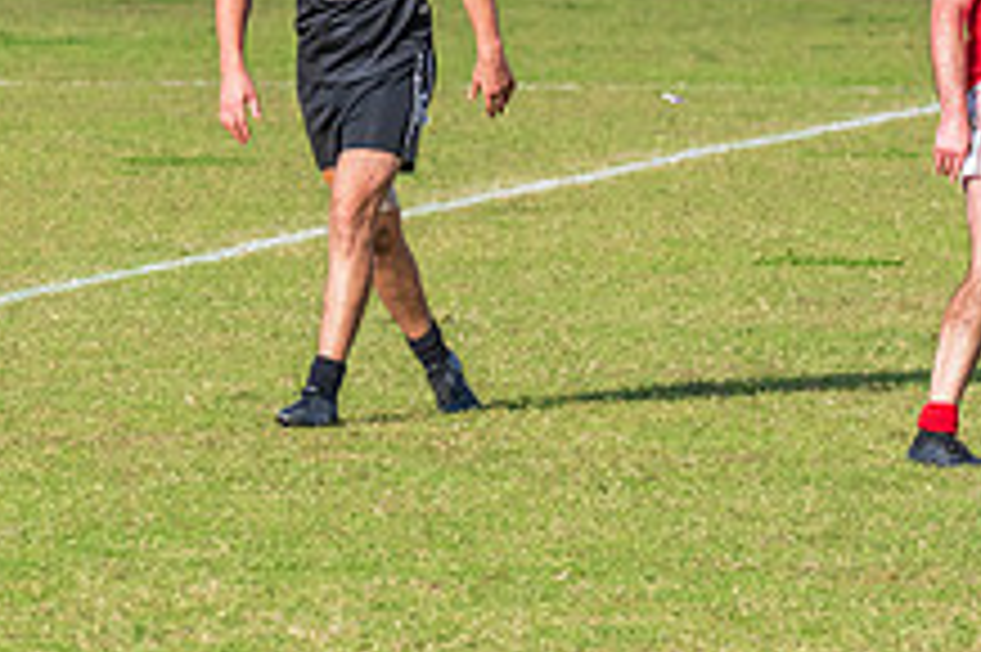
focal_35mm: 720
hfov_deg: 2.9
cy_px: 124
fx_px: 19605
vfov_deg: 1.9
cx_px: 1022
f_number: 9
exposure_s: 1/1250
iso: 800
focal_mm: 260
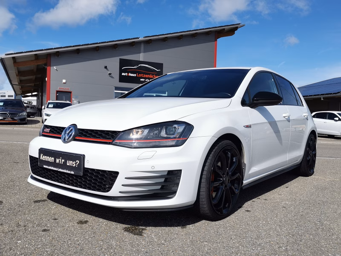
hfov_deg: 56.8
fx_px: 315
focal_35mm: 32
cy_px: 128
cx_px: 170
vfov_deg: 44.2
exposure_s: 1/4049
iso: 50
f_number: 1.8
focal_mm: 5.58
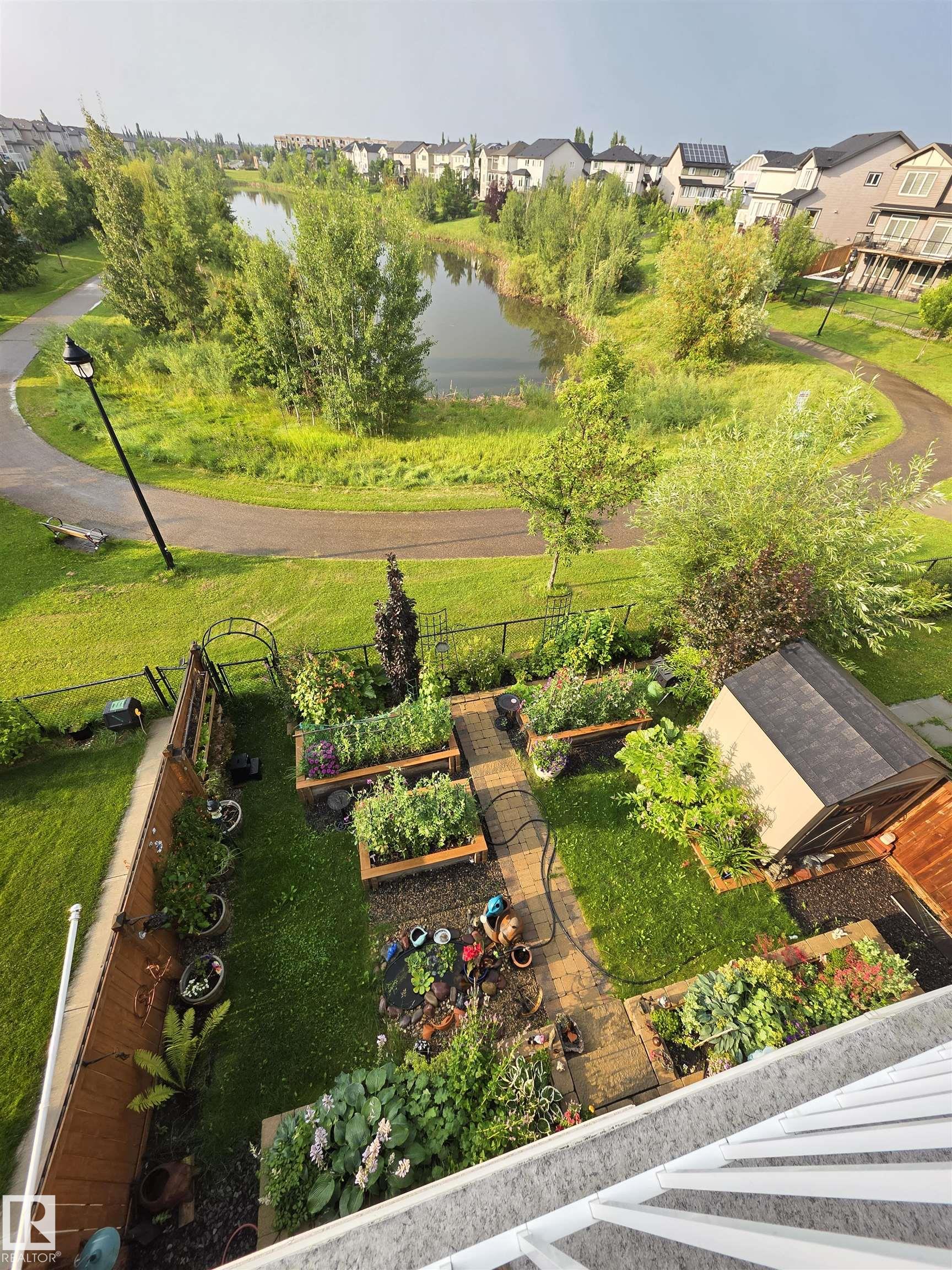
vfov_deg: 106.2
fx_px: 477
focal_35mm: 13
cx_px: 476
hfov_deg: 89.9
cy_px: 635
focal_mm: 2.2
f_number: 1.9
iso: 40
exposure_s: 1/257
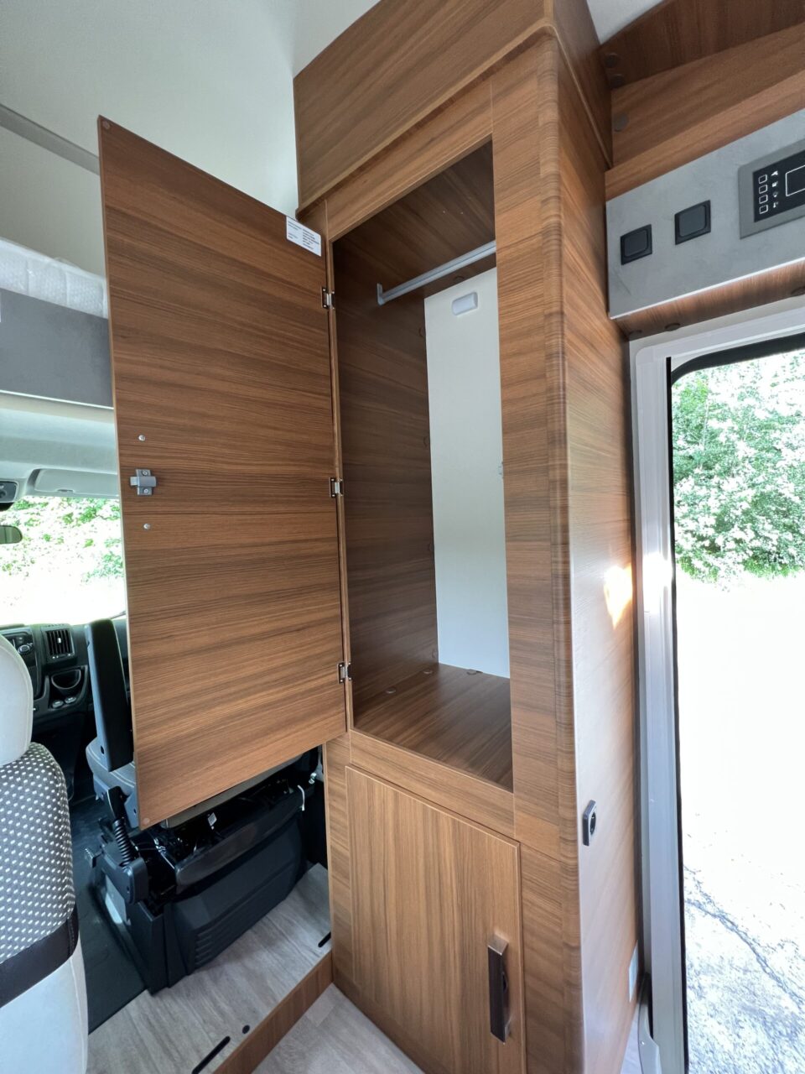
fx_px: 403
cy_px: 537
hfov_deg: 89.9
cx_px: 402
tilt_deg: -1.2
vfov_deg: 106.2
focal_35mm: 13
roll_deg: -0.3
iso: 200
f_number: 1.8
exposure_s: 1/99
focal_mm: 1.57
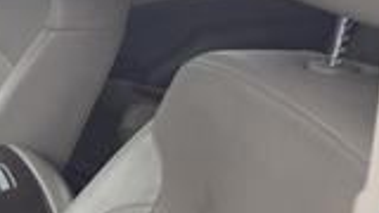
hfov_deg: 22.4
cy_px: 230
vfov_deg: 14.9
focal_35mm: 79
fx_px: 794
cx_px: -180
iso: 200
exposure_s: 1/120
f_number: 1.7
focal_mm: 6.25
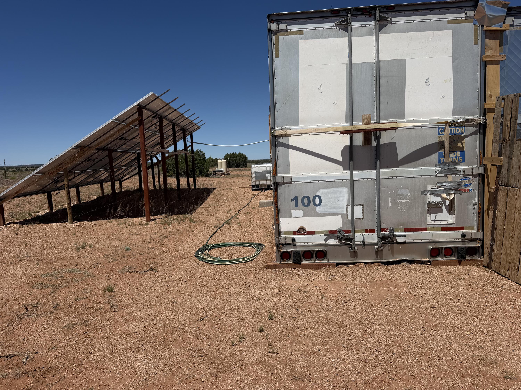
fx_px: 361
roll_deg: +1.6
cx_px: 260
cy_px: 195
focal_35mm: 24
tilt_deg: -4.6
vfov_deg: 56.8
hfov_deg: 71.6
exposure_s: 1/9091
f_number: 1.78
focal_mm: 6.76
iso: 80
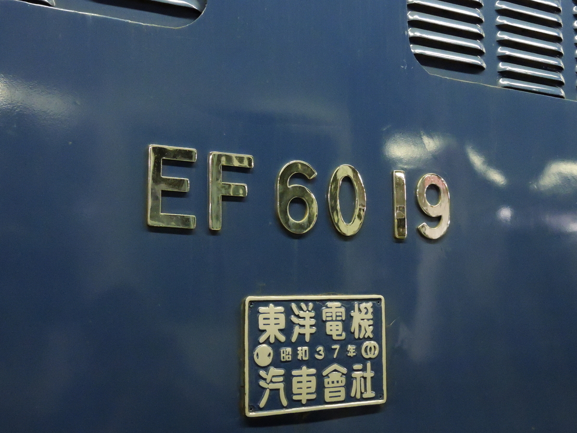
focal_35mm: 50
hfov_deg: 38.2
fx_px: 833
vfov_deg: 29.1
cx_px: 288
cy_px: 216
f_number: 4
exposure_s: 1/50
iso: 1600
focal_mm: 9
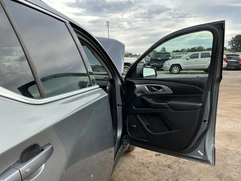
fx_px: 195
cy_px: 90
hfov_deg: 63.4
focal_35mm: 28
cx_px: 120
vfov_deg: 49.7
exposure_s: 1/593
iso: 25
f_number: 1.8
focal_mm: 3
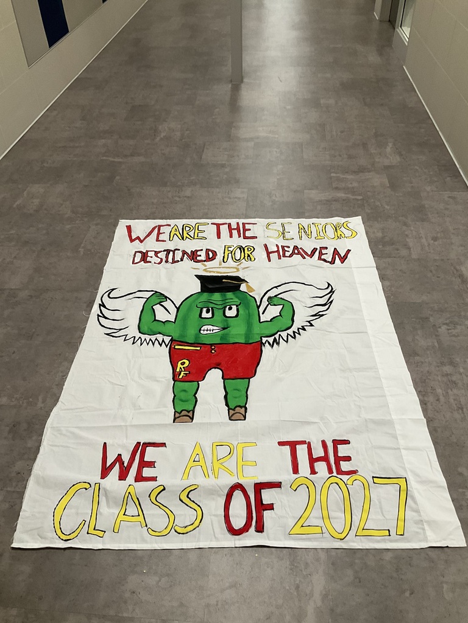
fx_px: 523
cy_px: 312
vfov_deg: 61.7
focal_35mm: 29
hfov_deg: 48.2
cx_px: 234
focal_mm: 3
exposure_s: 1/60
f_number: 1.8
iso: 125
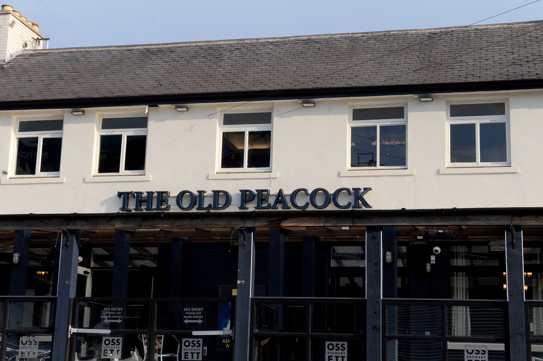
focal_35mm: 62
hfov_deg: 32.4
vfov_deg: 21.9
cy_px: 180
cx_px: 272
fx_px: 935
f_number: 9
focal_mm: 62
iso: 640
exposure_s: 1/800
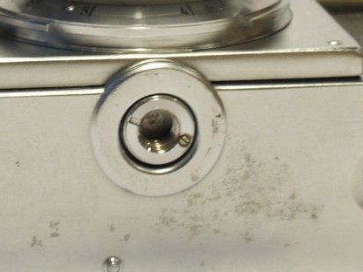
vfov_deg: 8.5
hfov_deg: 11.4
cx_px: 99
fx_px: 1814
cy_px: 3
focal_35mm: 173
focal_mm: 30
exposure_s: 1/13
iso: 400
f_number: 8
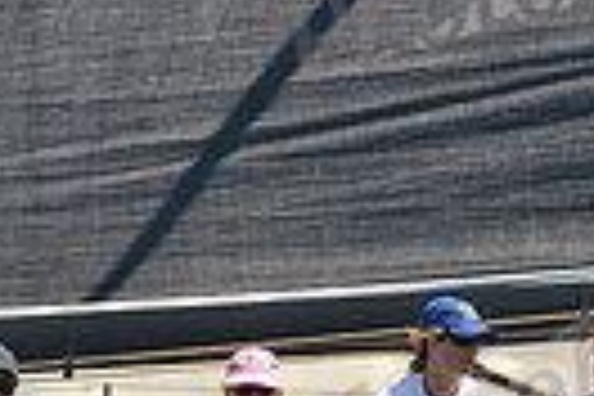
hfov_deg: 5.7
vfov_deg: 3.8
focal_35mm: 361
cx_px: 54
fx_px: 5956
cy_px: 677
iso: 280
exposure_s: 1/1250
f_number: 2.8
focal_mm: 82
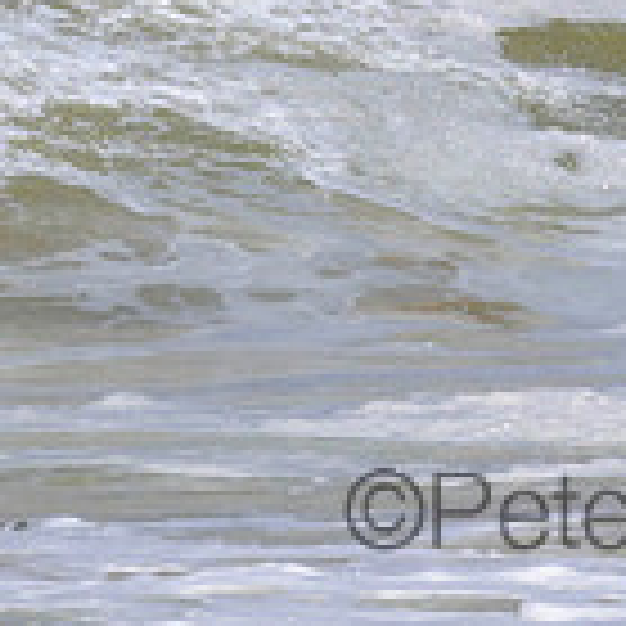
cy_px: -236
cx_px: 694
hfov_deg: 0.6
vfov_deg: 0.6
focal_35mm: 2833
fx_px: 57963
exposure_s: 1/2000
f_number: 11
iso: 560
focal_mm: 800
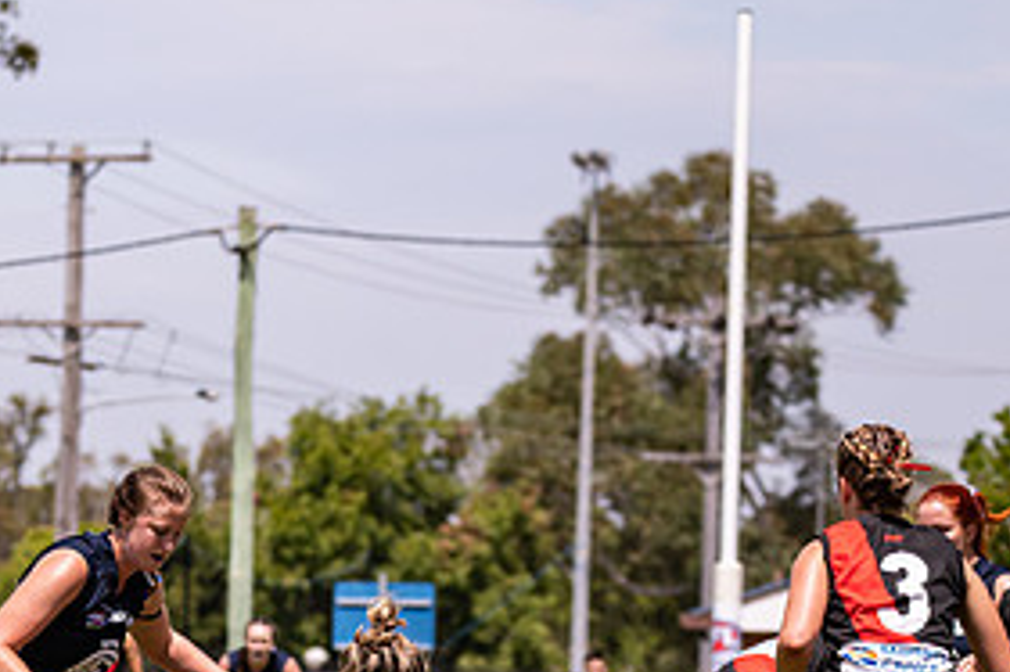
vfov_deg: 4.2
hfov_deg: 6.3
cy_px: 711
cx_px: -7
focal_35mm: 328
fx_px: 9196
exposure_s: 1/4000
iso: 800
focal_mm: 150
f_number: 6.3
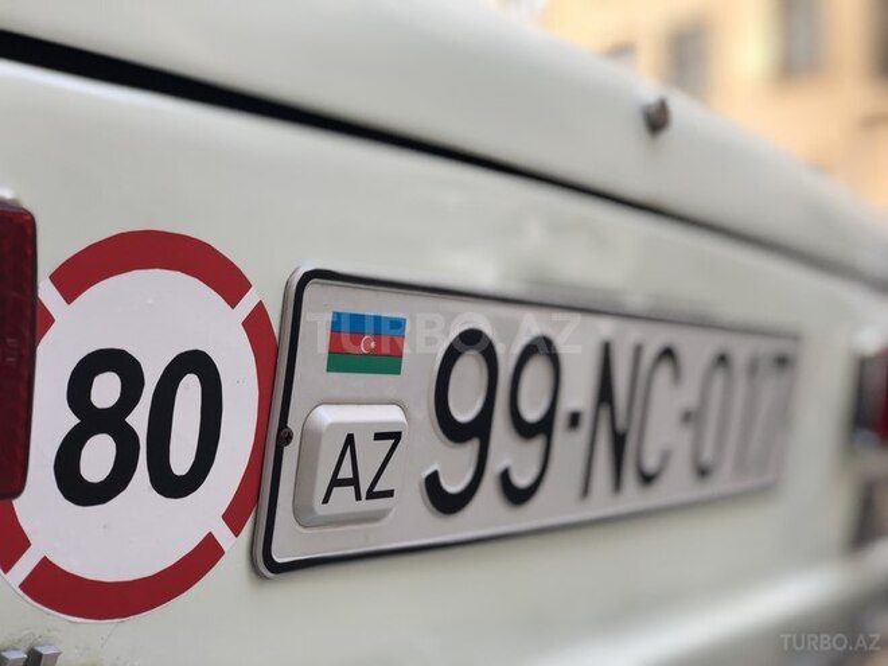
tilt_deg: +2.3
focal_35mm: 52
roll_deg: +0.7
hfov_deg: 36.8
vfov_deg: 28.0
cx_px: 444
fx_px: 1334
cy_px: 333
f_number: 2.4
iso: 16
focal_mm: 6
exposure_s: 1/122
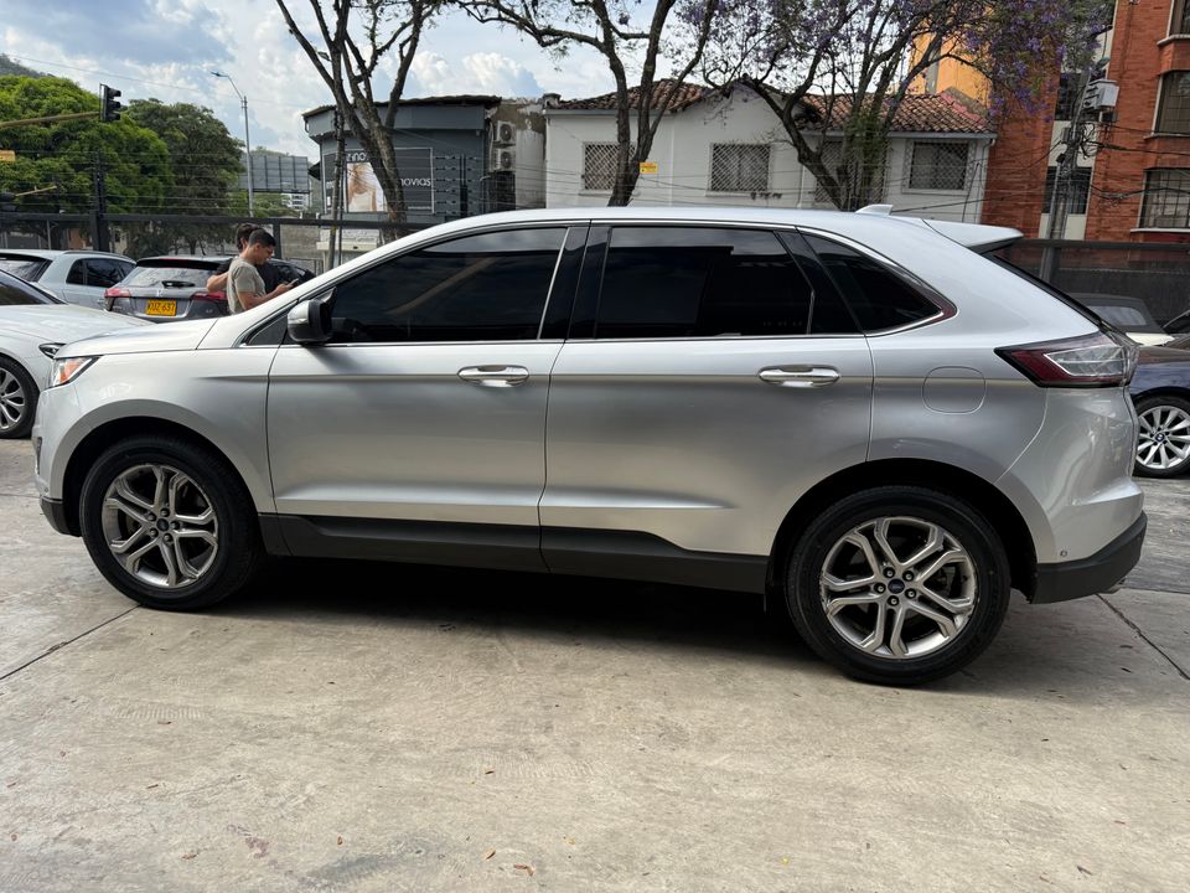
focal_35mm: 24
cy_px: 446
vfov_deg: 56.8
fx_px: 825
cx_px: 595
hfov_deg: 71.6
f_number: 1.78
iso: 100
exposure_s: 1/2299
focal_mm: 6.76
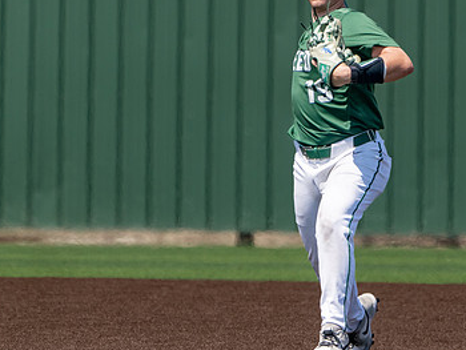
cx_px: 324
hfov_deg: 2.2
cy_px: 119
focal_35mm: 905
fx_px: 12191
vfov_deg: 1.6
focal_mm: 458
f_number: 8
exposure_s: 1/2000
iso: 640
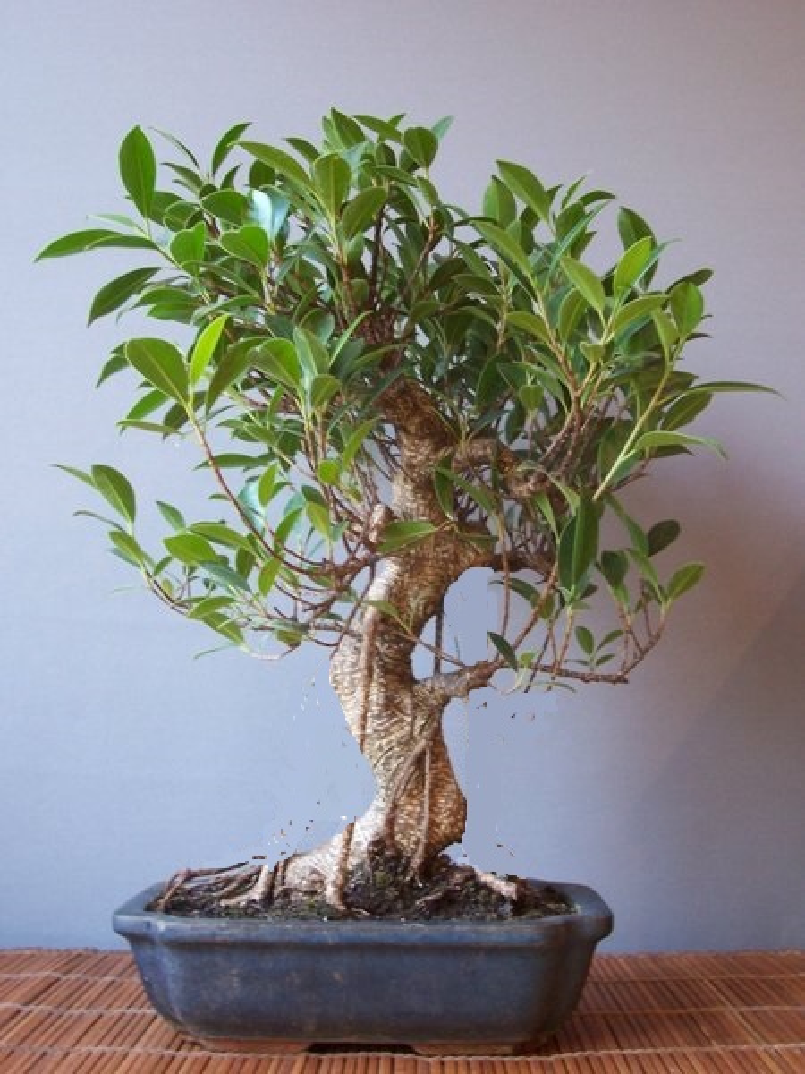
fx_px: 1302
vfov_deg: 44.8
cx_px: 402
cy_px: 537
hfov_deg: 34.3
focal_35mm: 42
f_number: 3
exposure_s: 1/8
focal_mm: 7
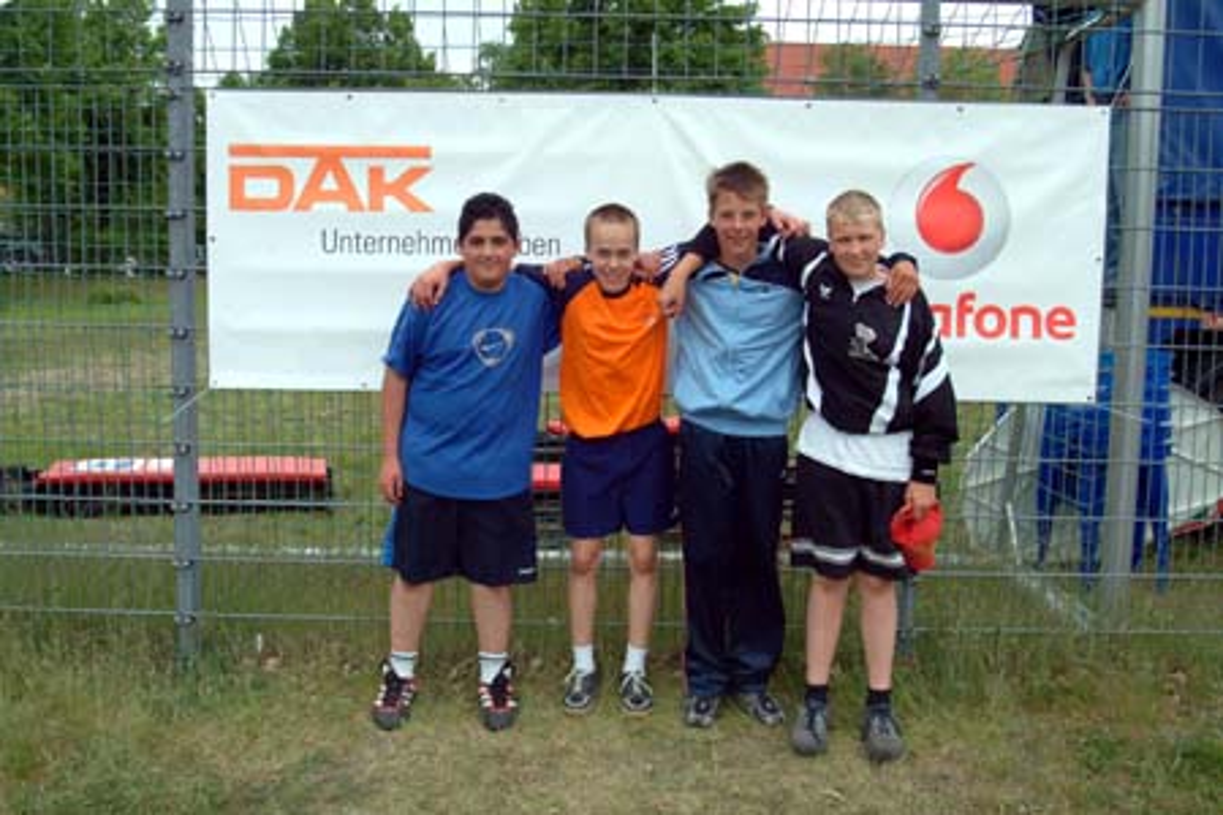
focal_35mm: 36
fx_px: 1223
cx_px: 612
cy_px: 408
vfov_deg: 36.9
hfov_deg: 53.1
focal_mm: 24
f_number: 8
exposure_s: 1/250
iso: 400
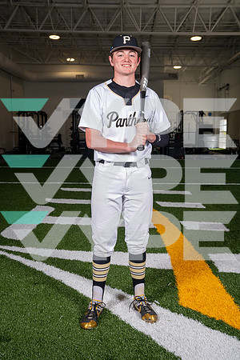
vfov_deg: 50.7
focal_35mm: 38
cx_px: 120
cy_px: 180
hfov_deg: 35.1
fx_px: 380
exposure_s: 1/200
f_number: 5.6
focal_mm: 38
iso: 200
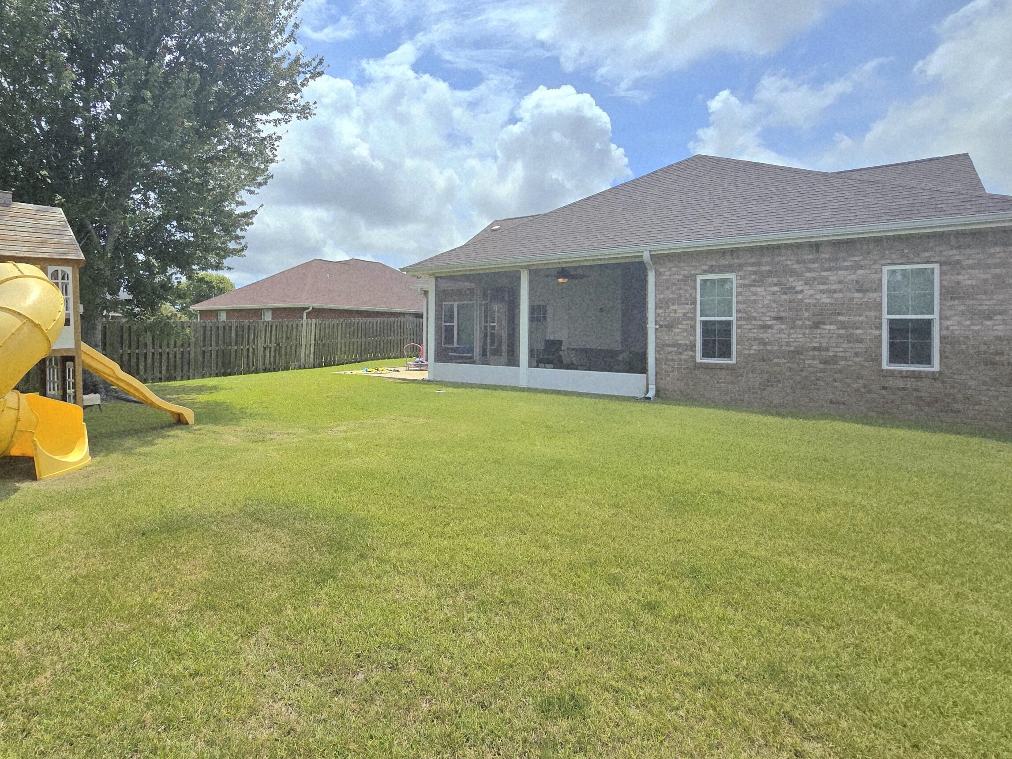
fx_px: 497
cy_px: 335
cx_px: 401
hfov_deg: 89.8
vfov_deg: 74.5
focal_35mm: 17
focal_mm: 2.2
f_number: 2.2
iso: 50
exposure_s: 1/5000
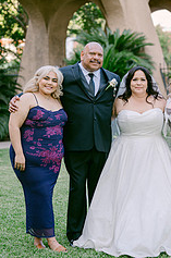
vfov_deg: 21.5
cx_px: 107
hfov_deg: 14.3
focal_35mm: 95
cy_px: 135
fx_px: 680
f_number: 2
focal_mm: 50
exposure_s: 1/400
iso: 100
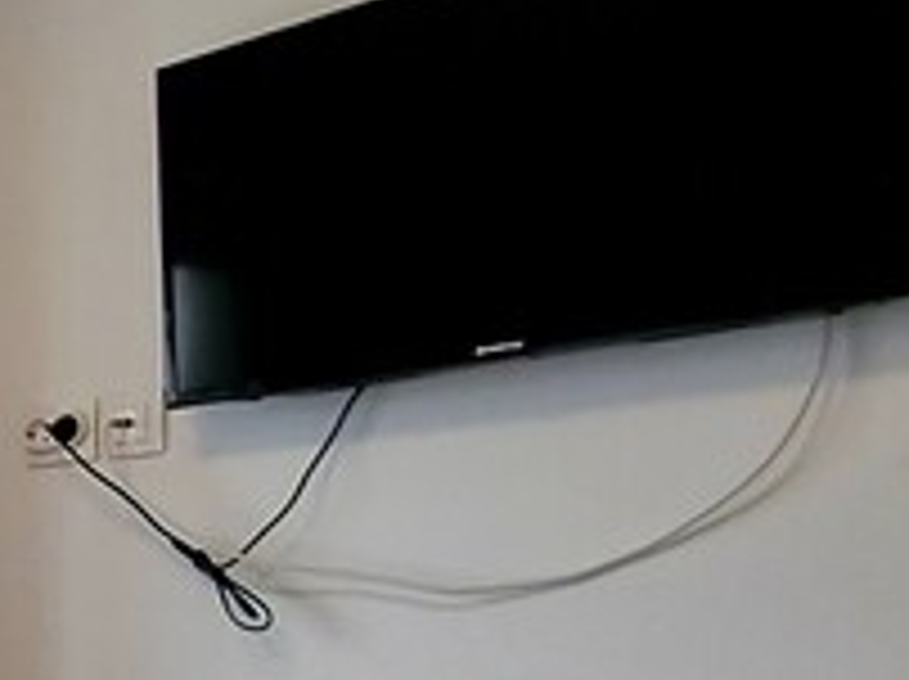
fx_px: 1731
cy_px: 739
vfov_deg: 21.2
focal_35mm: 66
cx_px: -1089
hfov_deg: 16.9
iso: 80
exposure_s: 1/100
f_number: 2.2
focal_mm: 2.2
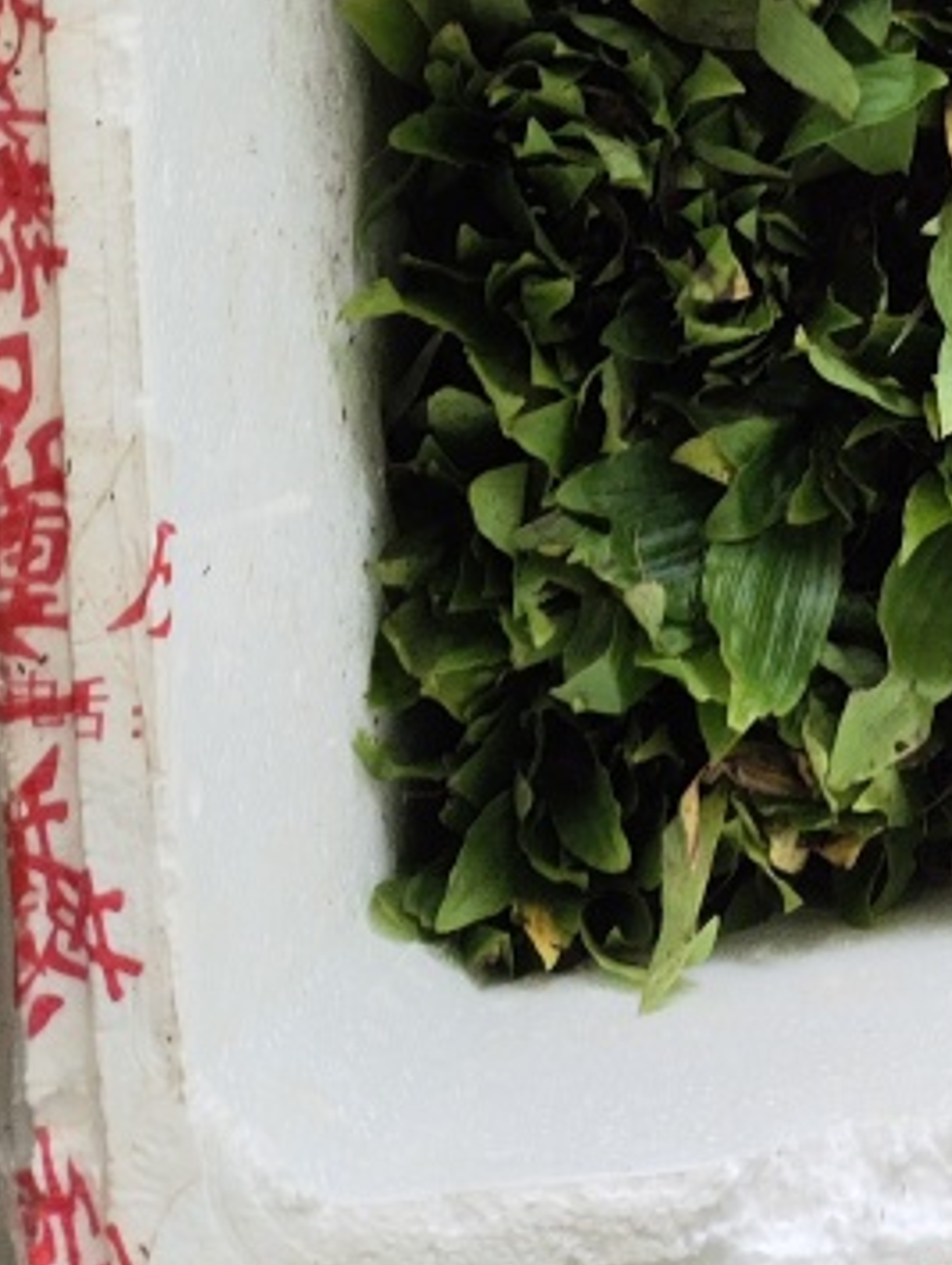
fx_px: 2745
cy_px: -77
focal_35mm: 75
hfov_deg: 18.4
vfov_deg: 24.5
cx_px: 1227
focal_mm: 4.71
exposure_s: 1/75
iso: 684
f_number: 1.79
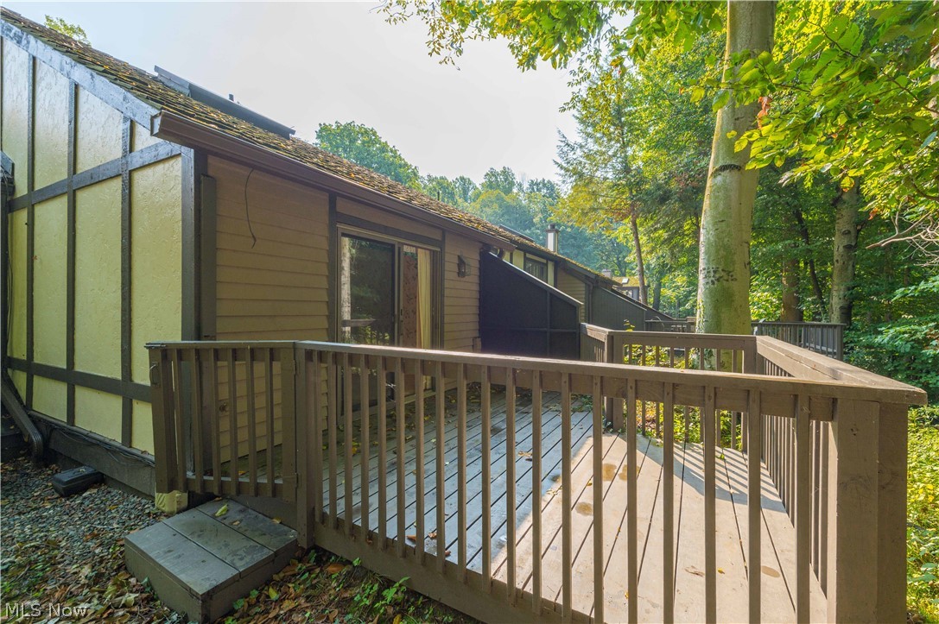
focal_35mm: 14
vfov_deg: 81.1
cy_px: 312
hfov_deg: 104.3
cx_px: 470
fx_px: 365
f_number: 9
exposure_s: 1/250
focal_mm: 14
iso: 200
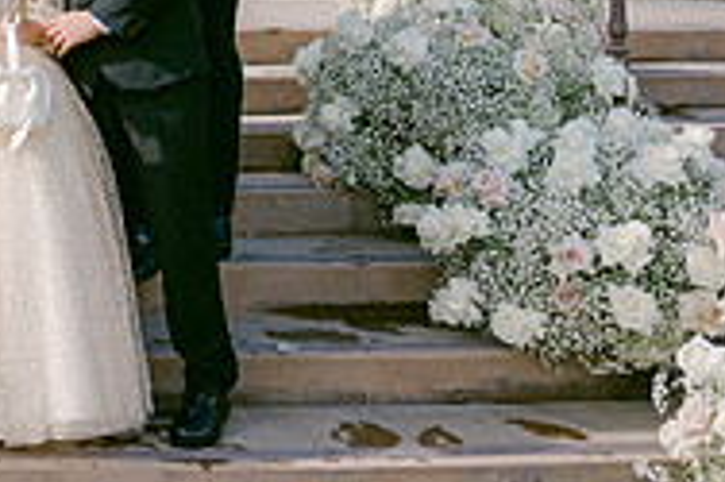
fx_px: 1871
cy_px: -231
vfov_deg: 13.8
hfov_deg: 20.5
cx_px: -149
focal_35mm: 93
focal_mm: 28
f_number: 2.8
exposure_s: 1/1600
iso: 100
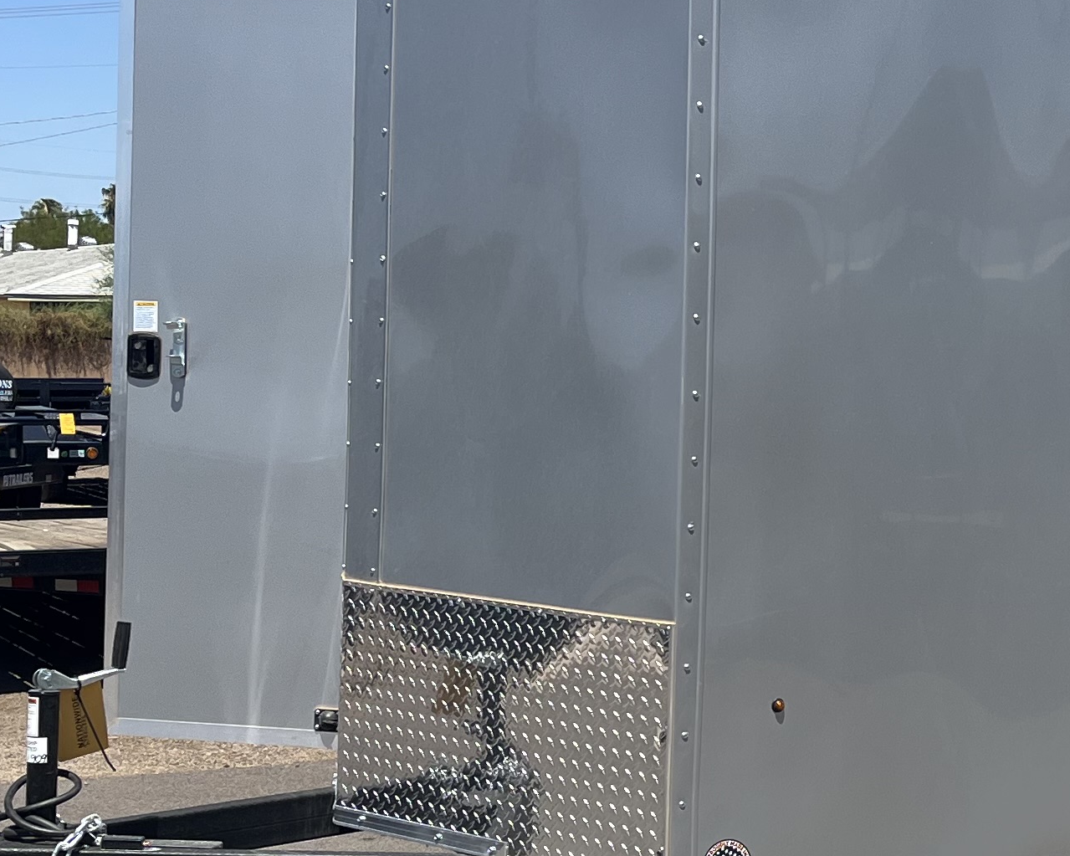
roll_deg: -0.4
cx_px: 929
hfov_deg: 23.3
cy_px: 530
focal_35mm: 80
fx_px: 2533
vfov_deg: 19.1
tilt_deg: -4.0
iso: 50
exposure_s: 1/4310
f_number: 1.6
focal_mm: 5.1
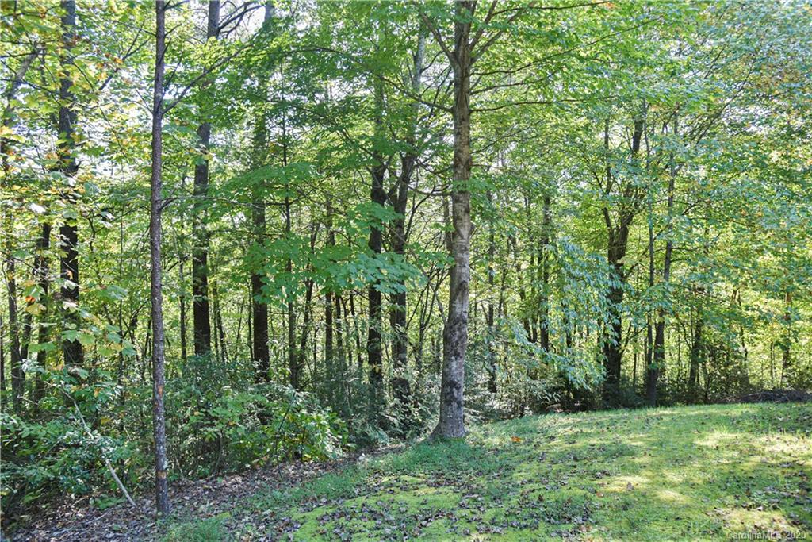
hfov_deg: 73.7
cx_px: 406
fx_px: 541
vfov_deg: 53.1
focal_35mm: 24
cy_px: 271
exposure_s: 1/80
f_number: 4.5
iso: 800
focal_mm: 24
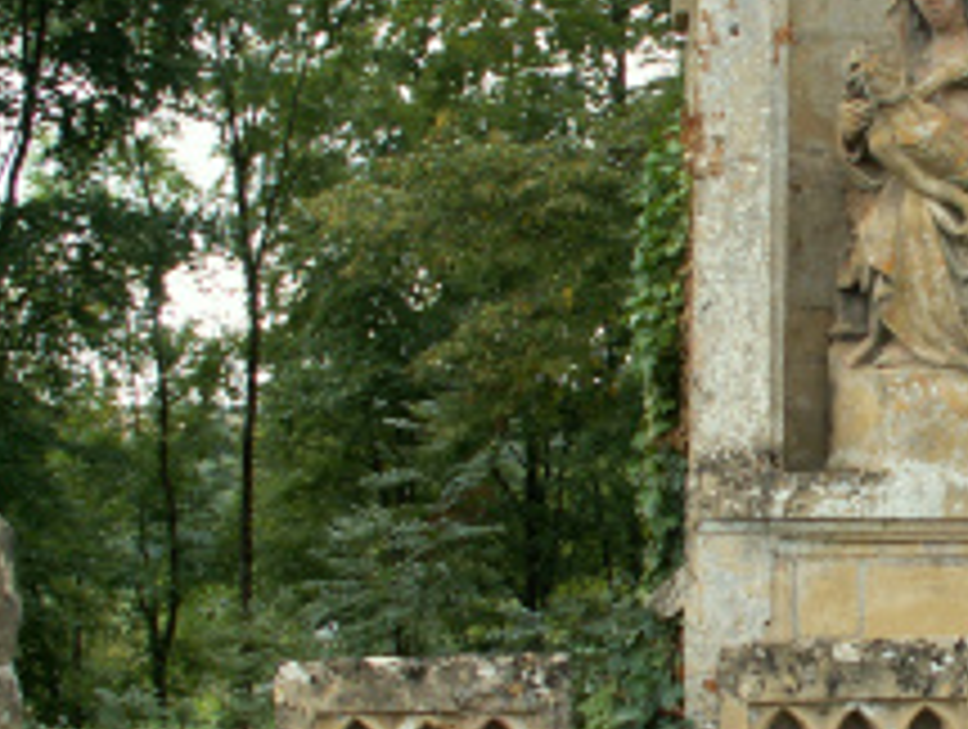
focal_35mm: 78
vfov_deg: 18.9
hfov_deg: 23.7
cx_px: 1022
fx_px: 2185
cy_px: 423
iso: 50
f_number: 4.5
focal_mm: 5.86
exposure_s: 1/100
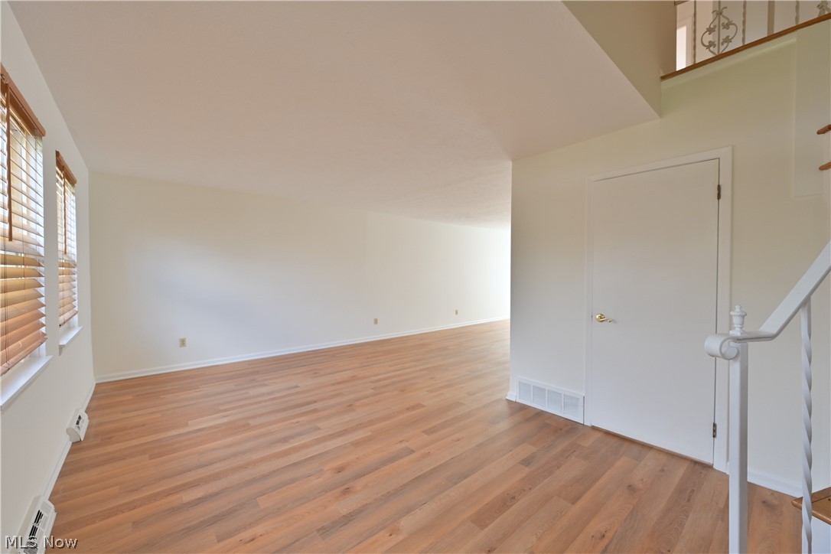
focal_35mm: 14
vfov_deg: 81.2
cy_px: 277
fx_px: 323
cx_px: 416
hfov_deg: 104.3
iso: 800
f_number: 9
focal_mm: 14
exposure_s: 1/15
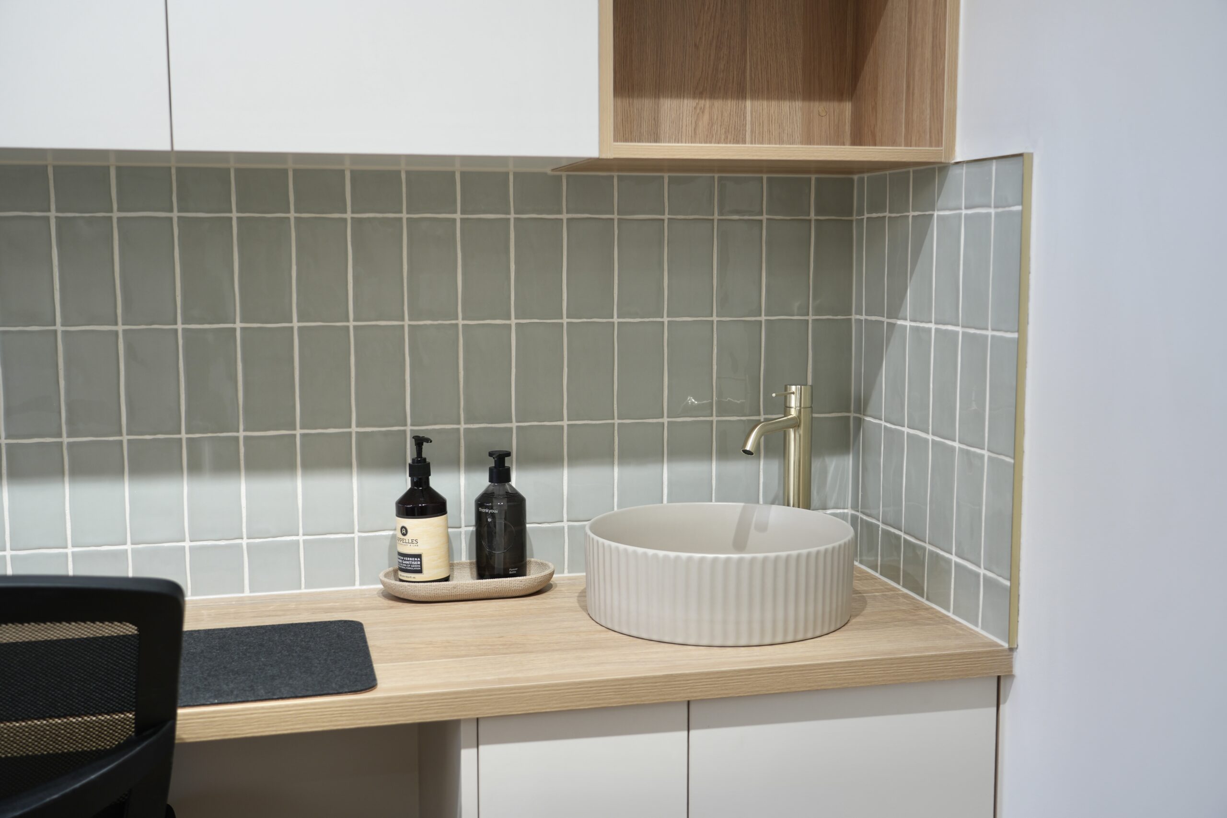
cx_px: 614
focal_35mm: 38
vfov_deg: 35.1
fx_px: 1295
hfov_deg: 50.7
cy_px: 409
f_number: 4
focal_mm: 38
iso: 160
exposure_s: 1/40
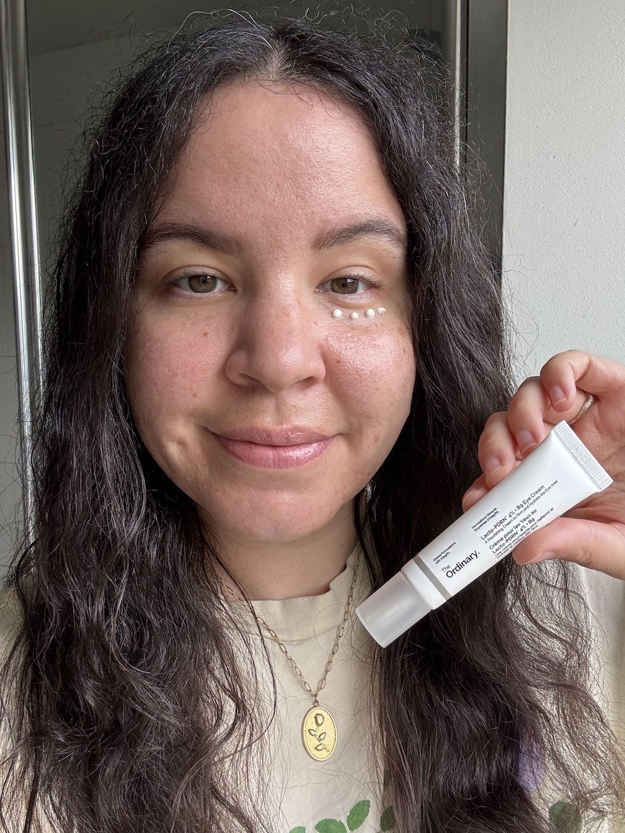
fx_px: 722
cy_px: 416
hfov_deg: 46.8
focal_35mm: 30
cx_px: 312
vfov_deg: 60.0
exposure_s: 1/121
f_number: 1.9
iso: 32
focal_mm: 2.69
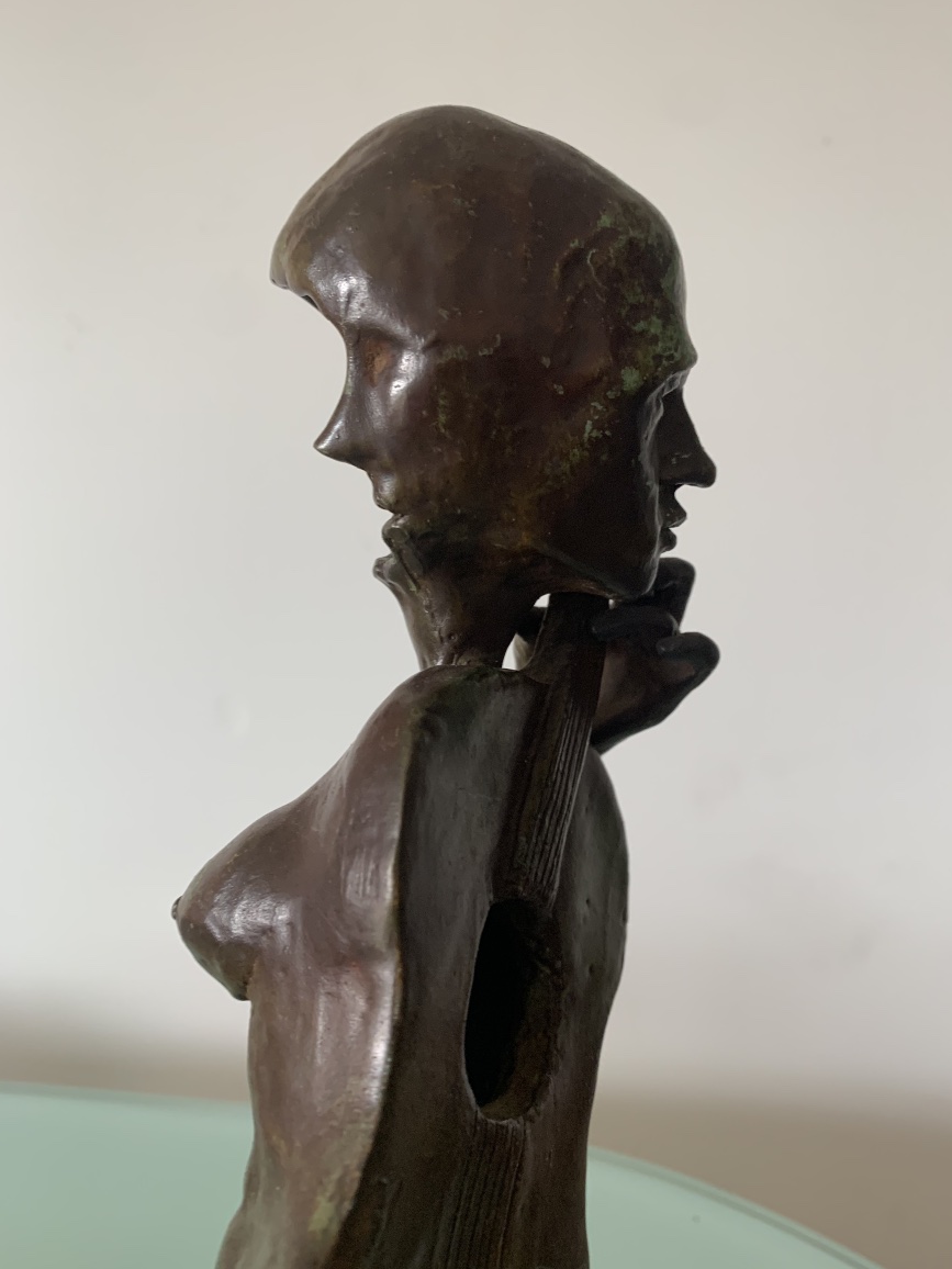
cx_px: 485
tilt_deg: -6.7
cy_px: 645
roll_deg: +1.9
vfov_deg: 65.3
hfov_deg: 51.4
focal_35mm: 27
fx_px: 990
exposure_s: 1/79
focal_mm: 4.25
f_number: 1.8
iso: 100
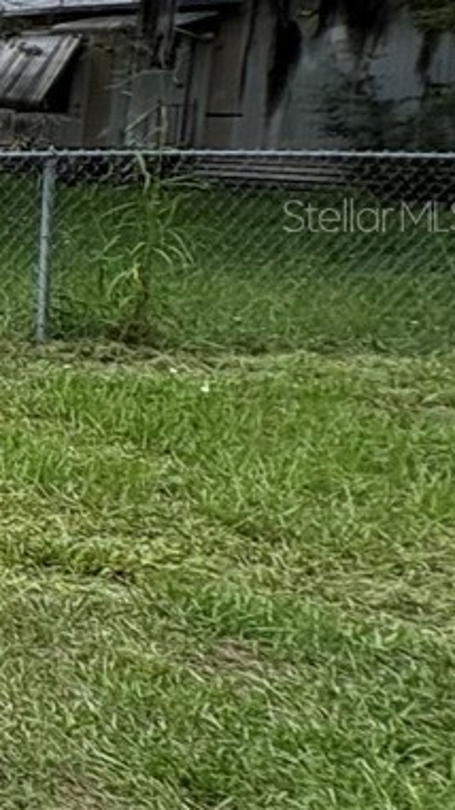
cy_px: 215
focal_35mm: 64
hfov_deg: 9.0
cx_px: -1218
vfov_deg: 32.3
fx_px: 1374
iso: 64
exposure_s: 1/707
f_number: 2.2
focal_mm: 2.22
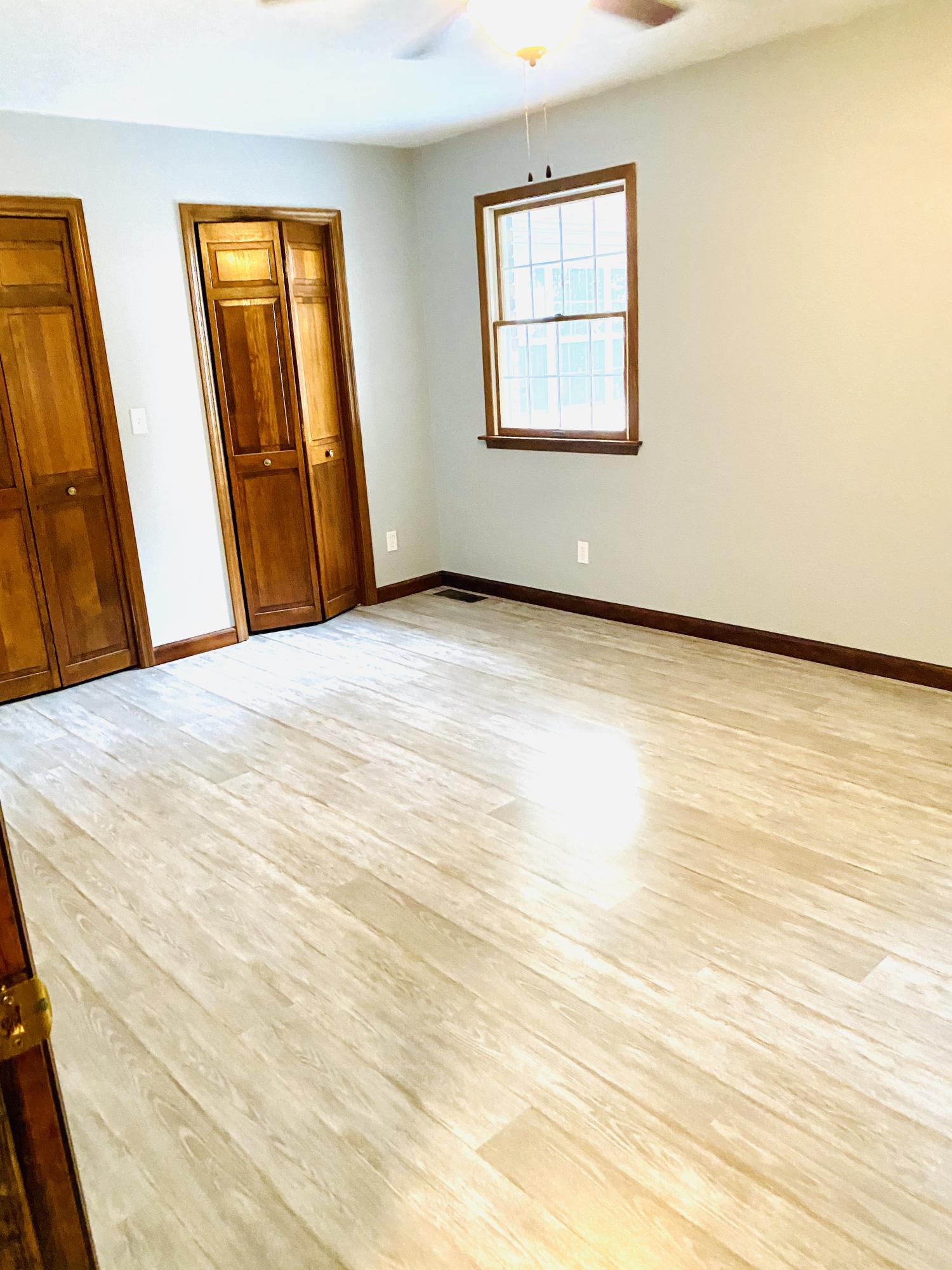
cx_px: 476
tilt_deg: -11.2
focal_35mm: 26
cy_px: 635
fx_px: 953
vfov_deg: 67.3
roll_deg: +3.6
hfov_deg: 53.1
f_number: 1.8
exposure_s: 1/60
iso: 500
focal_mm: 4.25
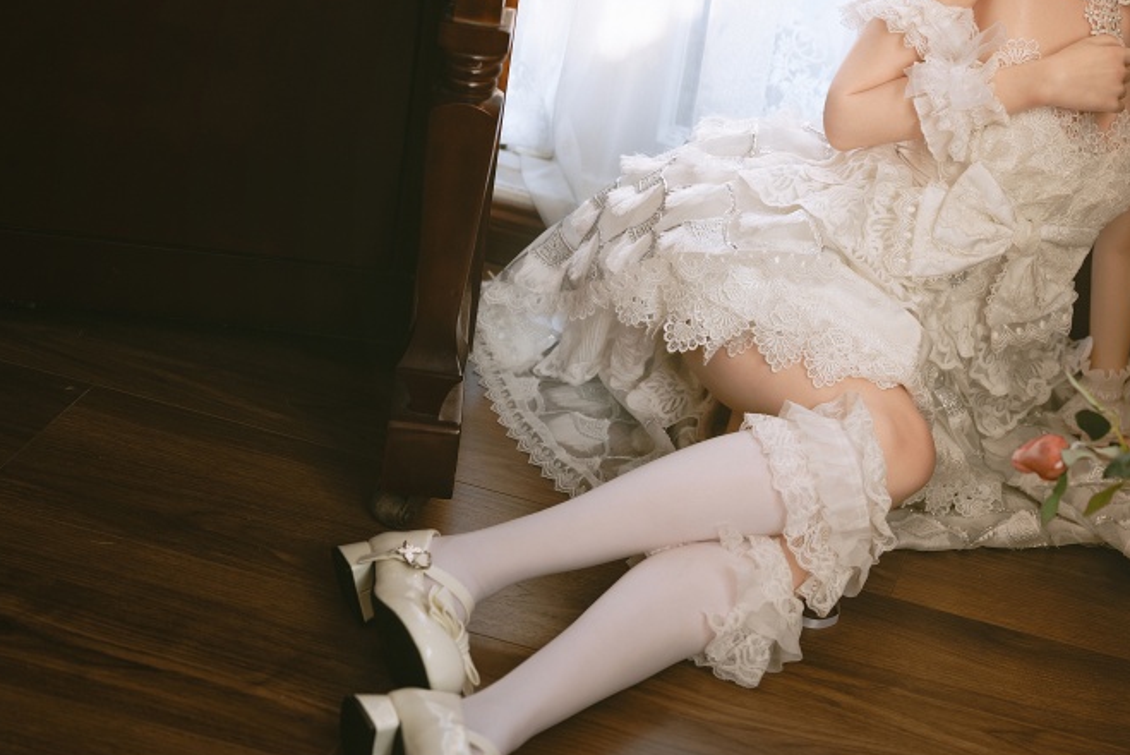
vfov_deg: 15.0
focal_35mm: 91
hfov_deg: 22.0
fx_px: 2857
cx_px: 938
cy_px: 228
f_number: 2.2
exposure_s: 1/100
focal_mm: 50
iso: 100
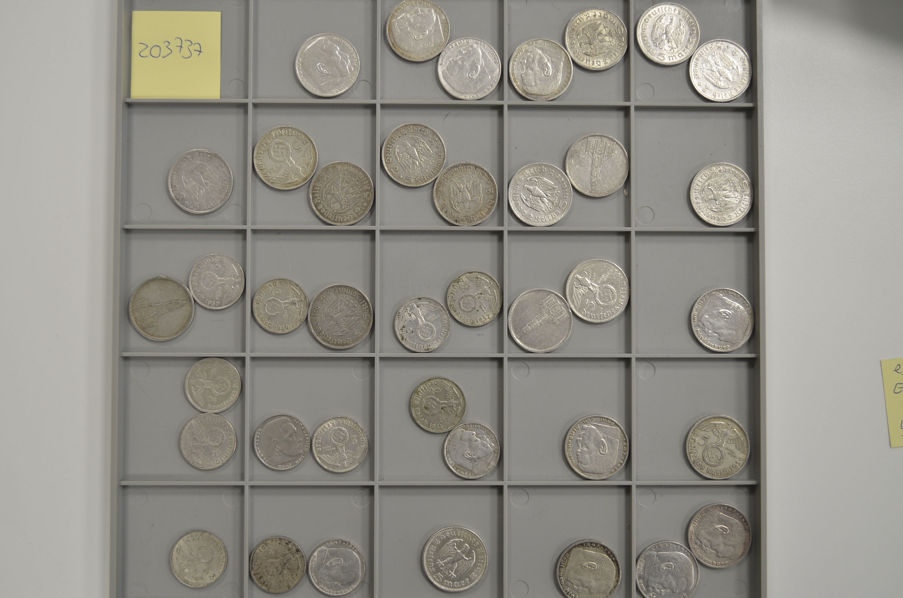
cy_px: 299
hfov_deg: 43.7
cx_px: 452
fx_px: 1126
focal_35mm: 45
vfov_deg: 29.7
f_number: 4.5
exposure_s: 1/30
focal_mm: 30
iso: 320
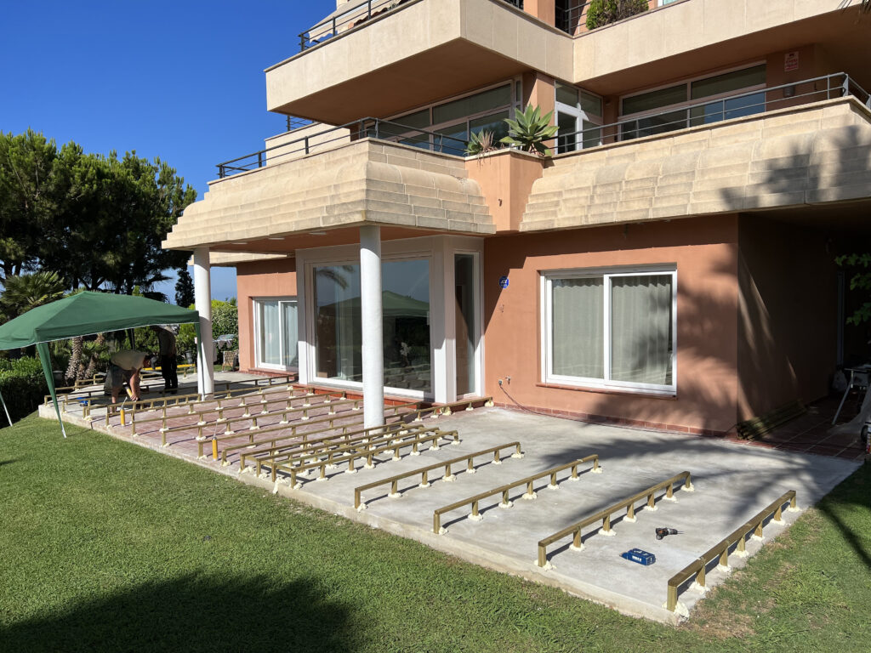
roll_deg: +1.3
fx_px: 654
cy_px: 326
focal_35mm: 26
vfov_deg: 53.1
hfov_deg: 67.3
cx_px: 436
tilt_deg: -2.3
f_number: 1.5
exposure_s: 1/7463
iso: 50
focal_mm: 5.7
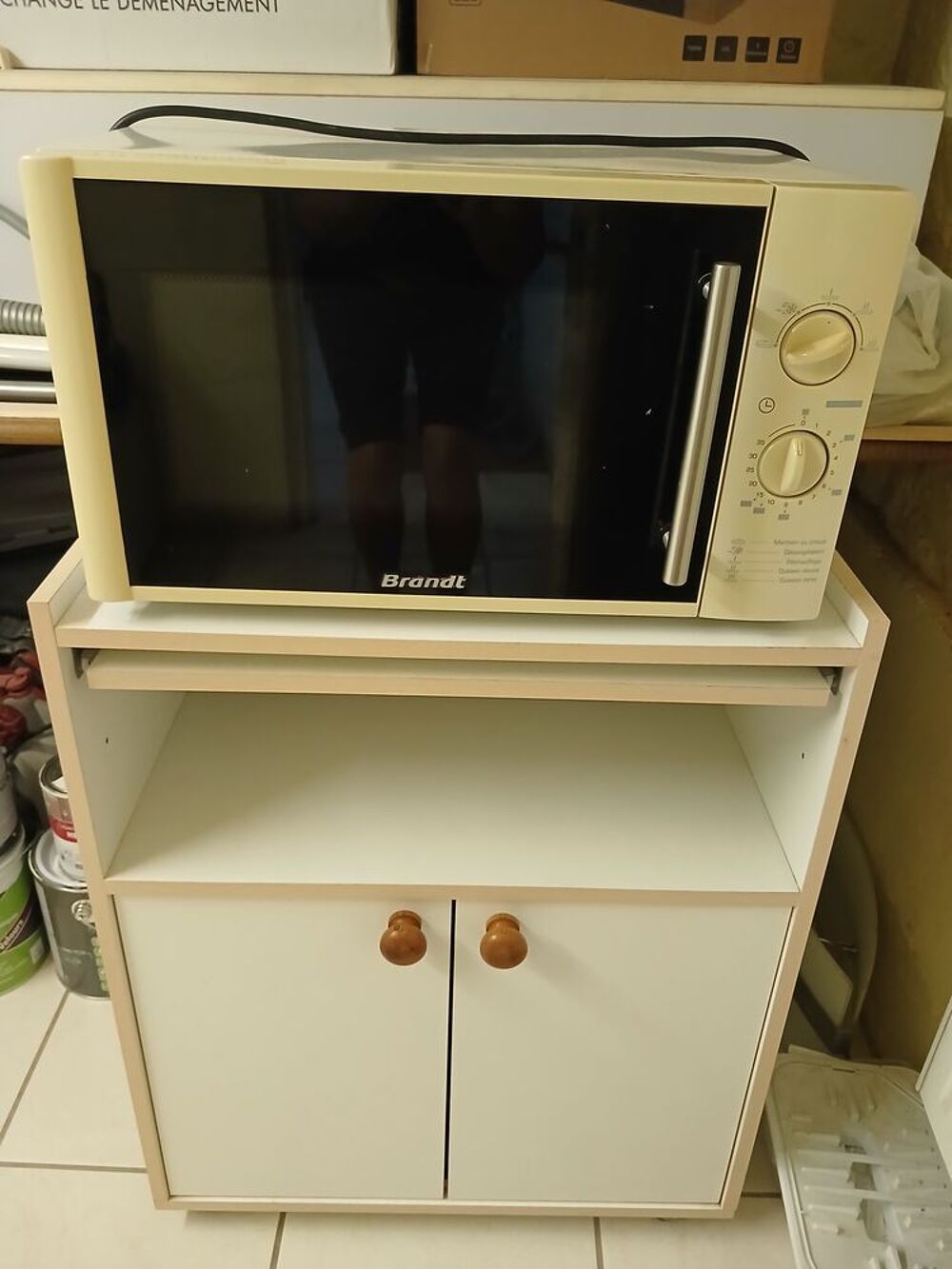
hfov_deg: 51.4
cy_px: 634
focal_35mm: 27
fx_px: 990
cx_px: 476
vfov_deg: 65.3
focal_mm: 3.98
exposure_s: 1/25
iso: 500
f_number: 1.8
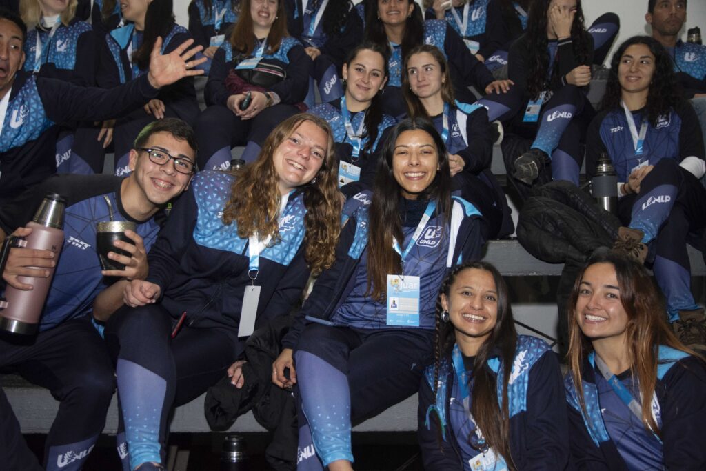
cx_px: 353
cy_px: 236
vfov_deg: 33.0
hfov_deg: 47.9
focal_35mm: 40
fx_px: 794
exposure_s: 1/160
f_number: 2.8
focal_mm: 27
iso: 1600
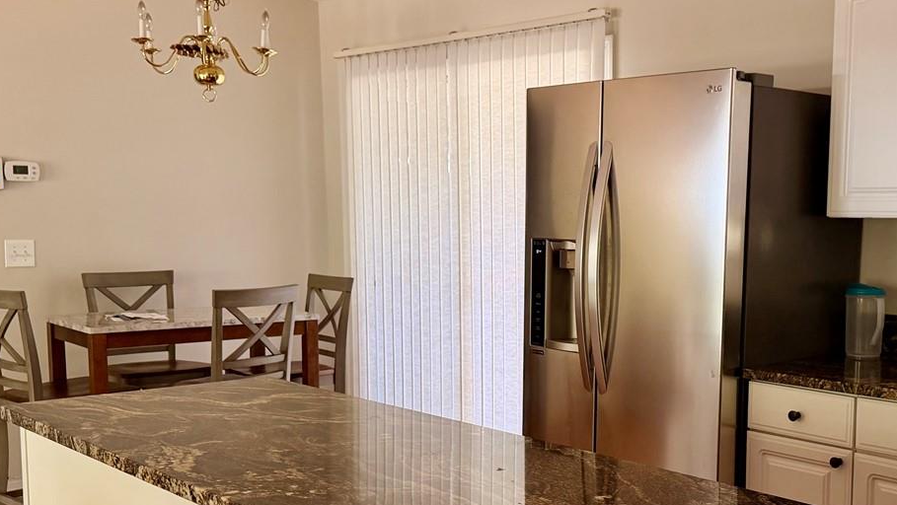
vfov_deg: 25.8
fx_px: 1094
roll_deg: +0.3
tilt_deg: -7.1
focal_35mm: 46
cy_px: 338
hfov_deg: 44.0
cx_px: 588
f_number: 1.78
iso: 200
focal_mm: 6.76
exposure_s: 1/85
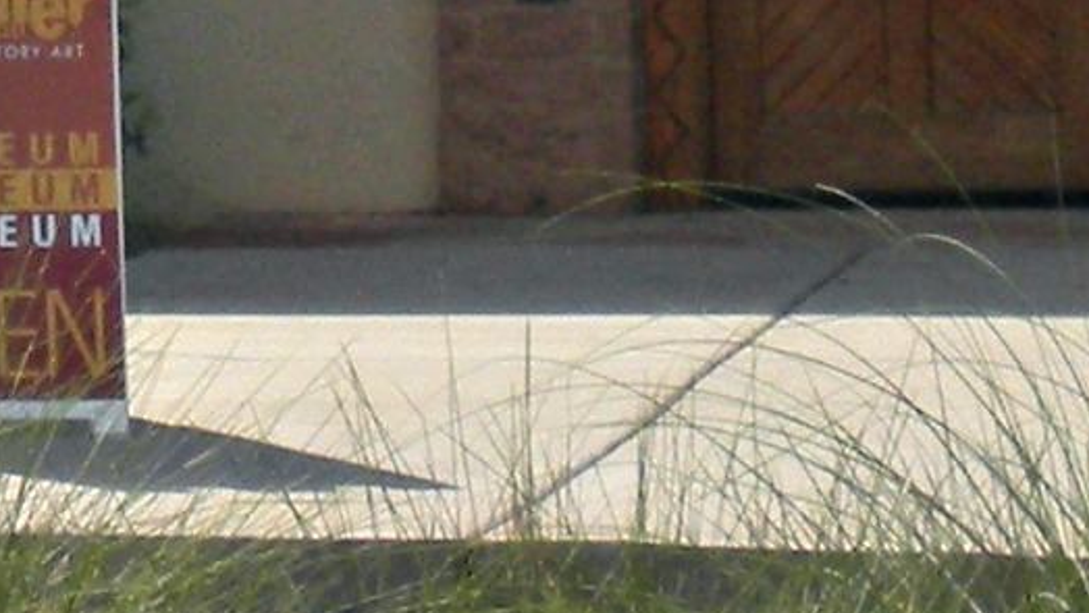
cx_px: -382
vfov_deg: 3.6
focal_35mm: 338
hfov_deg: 6.3
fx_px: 9762
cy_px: -625
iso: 80
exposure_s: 1/494
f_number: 5.6
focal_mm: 9.3
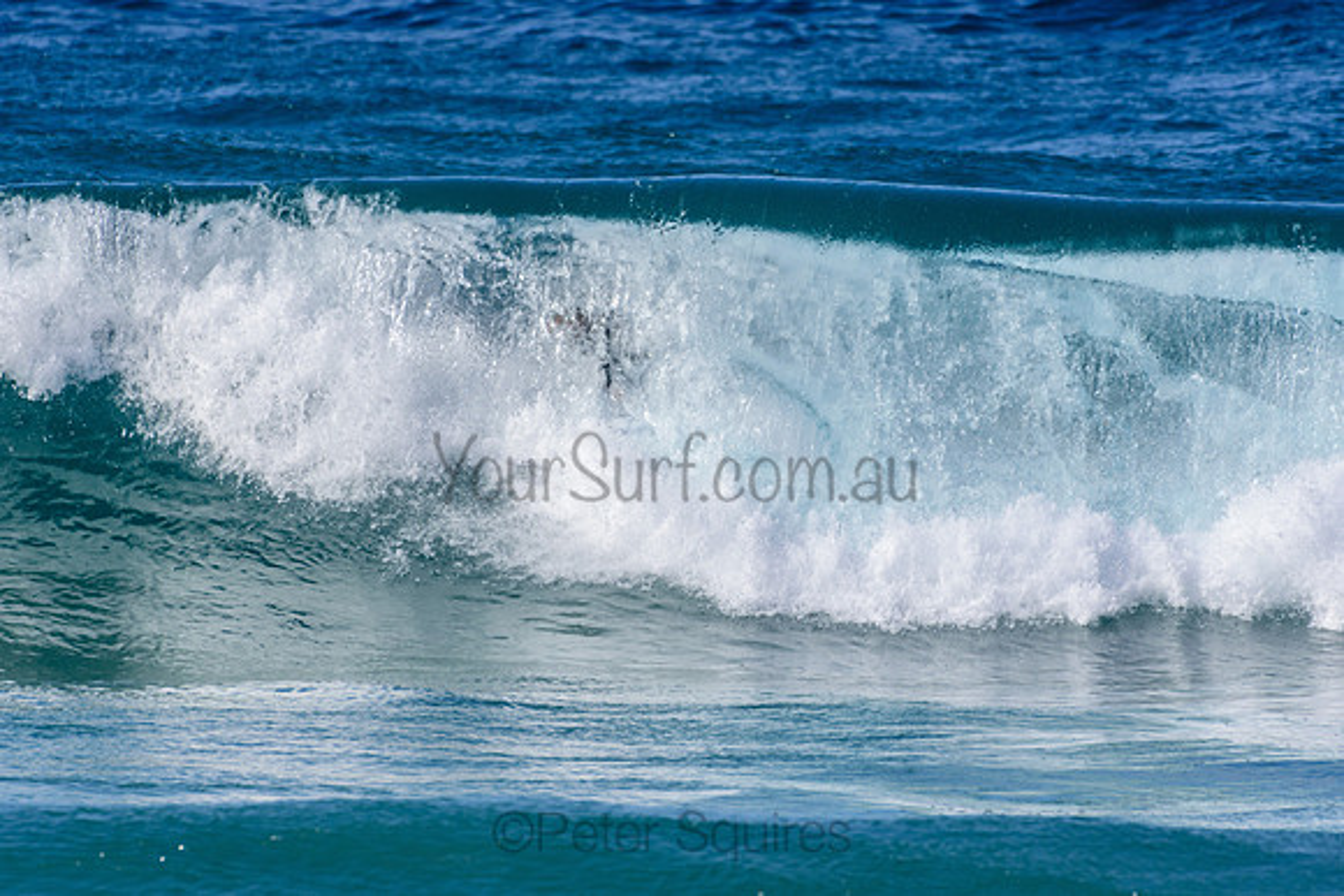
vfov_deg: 1.8
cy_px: 448
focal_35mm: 750
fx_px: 28005
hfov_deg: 2.7
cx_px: 672
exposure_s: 1/2000
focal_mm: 500
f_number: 5.6
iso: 220
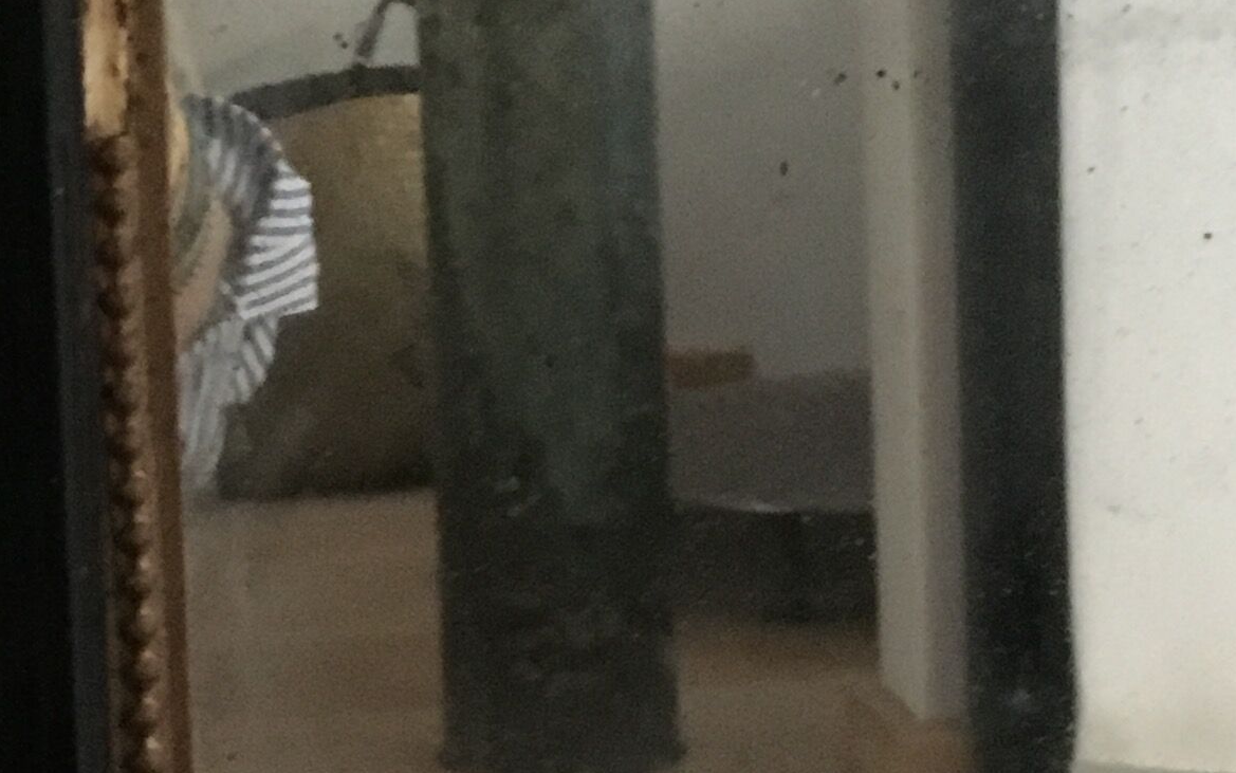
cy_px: 234
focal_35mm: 106
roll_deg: +1.8
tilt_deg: -15.7
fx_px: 3571
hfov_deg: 19.5
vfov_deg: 12.3
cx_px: 292
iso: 320
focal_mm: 4.15
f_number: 2.2
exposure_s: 1/17
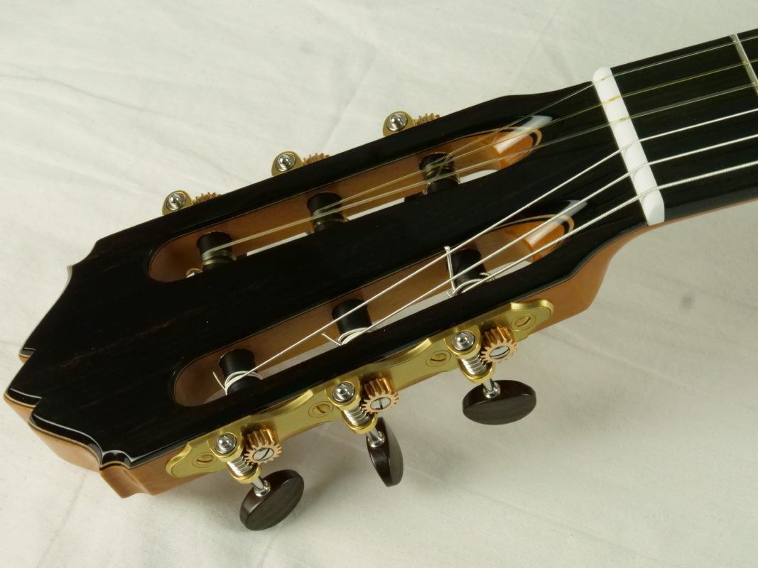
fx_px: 2058
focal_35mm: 94
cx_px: 379
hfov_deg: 20.9
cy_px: 284
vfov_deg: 15.7
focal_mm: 47
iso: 3200
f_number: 18
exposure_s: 1/50
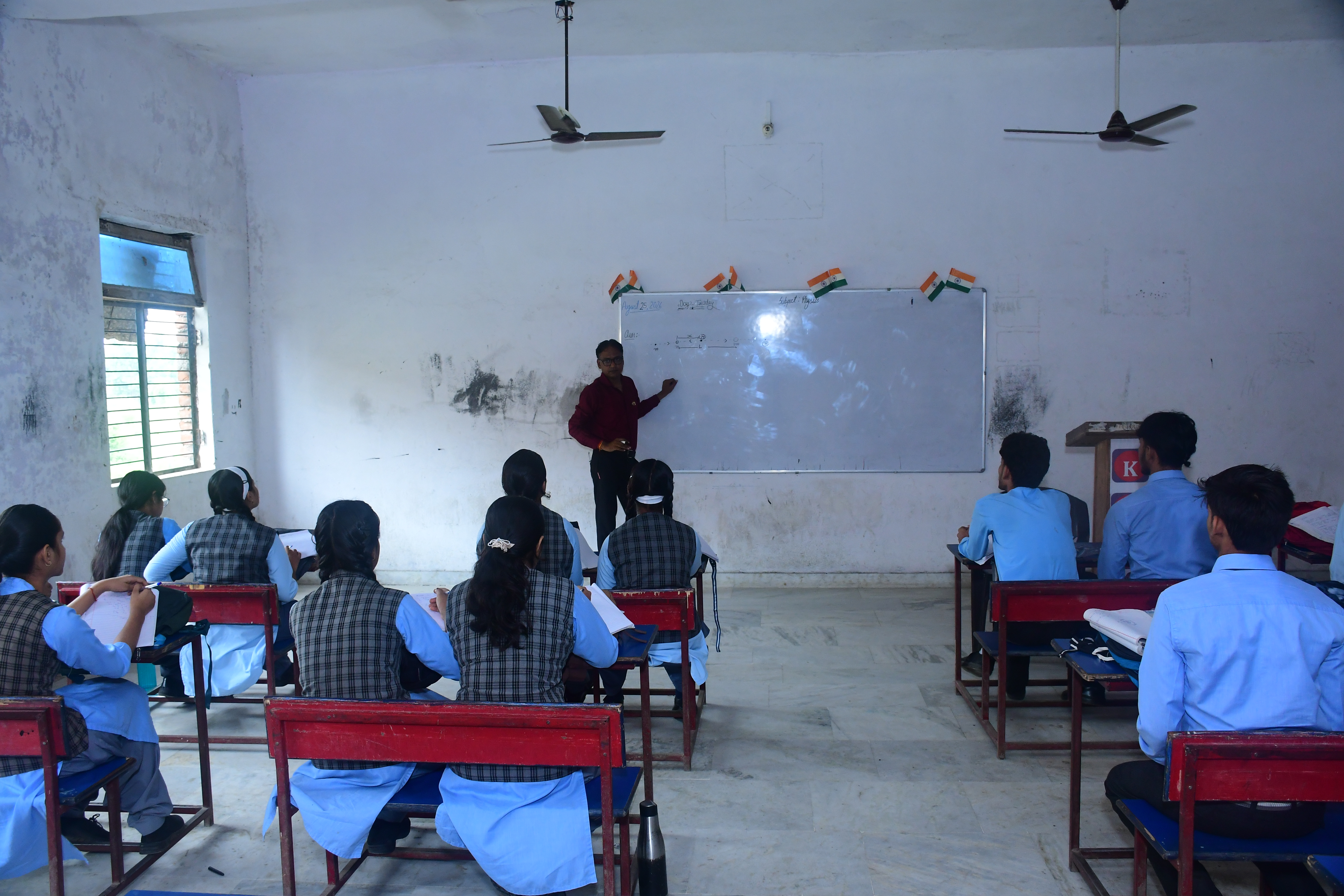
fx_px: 1120
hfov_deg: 61.9
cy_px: 448
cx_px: 672
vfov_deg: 43.6
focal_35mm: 30
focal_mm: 20
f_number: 5.6
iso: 1250
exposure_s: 1/250
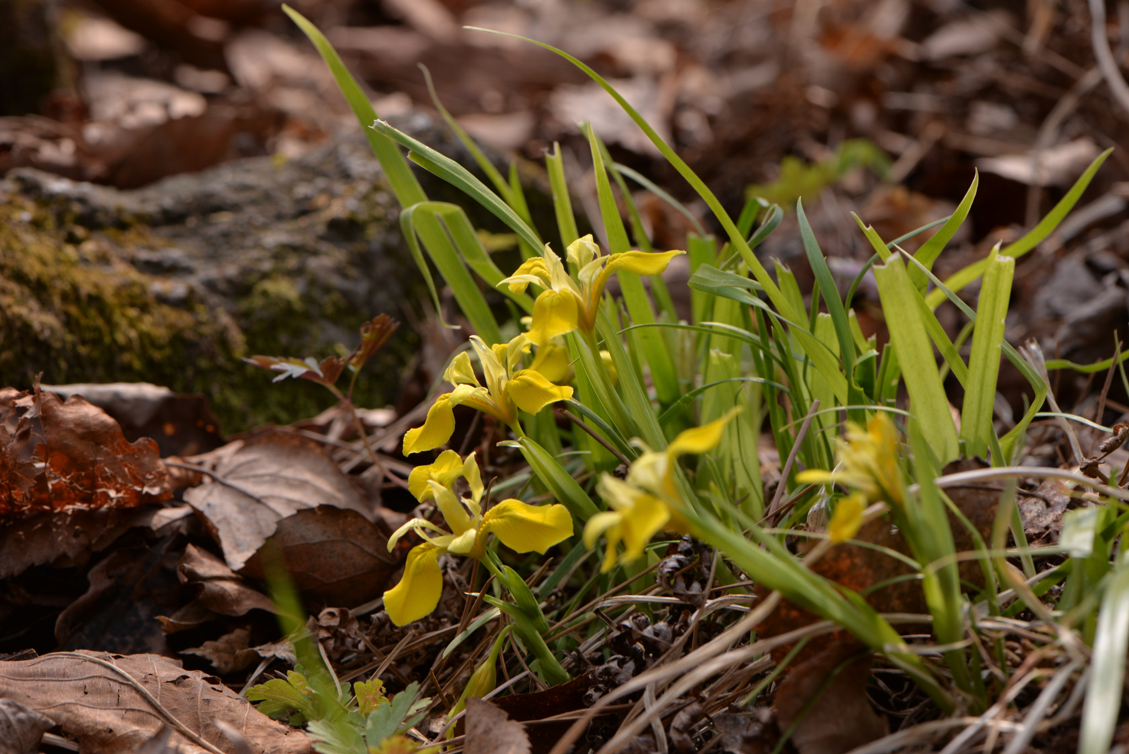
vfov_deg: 13.1
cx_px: 564
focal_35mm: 105
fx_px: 3294
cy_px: 377
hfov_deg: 19.4
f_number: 11
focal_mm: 105
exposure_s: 1/125
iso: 125
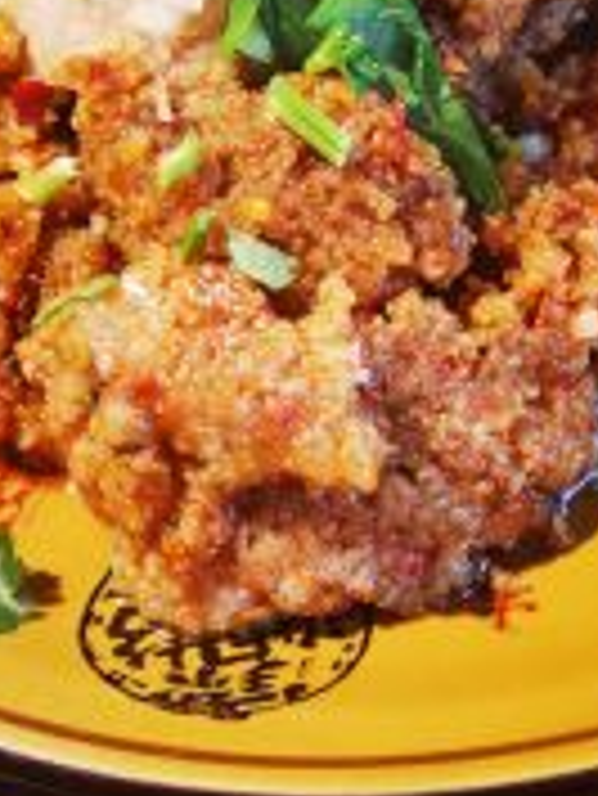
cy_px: 180
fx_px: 1403
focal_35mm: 61
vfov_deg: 31.0
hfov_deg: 24.0
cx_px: 333
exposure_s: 1/100
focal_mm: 5.58
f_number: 1.8
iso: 125
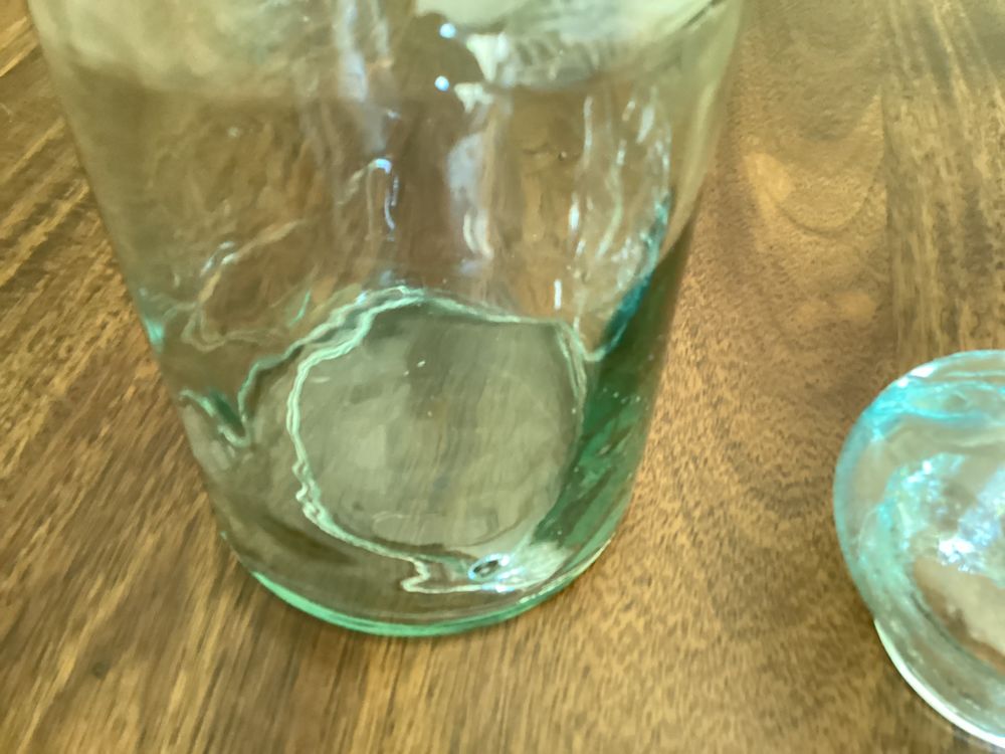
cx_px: 502
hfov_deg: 58.4
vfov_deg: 45.4
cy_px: 377
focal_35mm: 31
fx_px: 900
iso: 640
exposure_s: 1/24
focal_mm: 3.3
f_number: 2.4
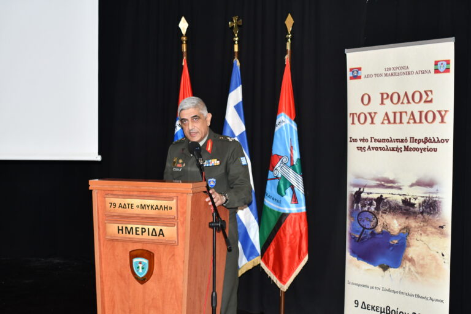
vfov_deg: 26.0
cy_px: 157
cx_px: 236
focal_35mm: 52
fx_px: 680
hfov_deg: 38.2
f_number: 5.6
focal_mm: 35
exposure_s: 1/30
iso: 800
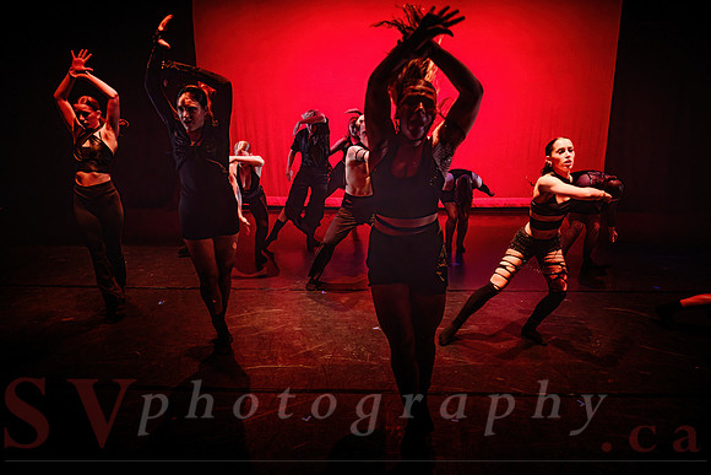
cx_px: 364
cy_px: 243
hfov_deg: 72.4
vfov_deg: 52.1
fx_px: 486
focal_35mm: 25
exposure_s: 1/300
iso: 3200
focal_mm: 24
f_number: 2.8
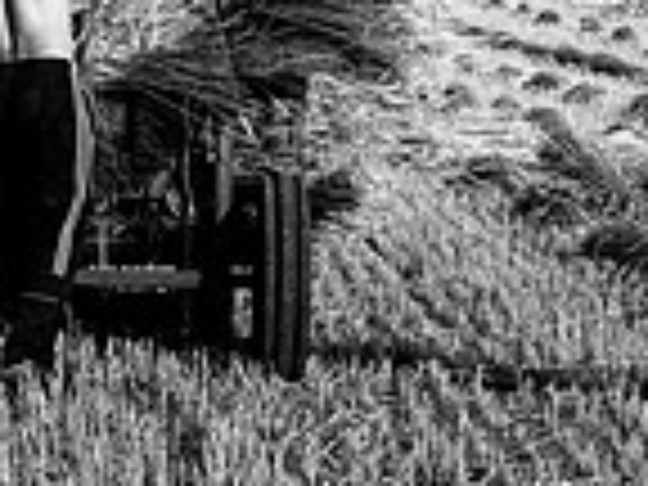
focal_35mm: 186
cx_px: 360
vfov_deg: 7.9
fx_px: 3482
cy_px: -182
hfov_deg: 10.6
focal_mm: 48
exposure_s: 1/1250
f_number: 5.6
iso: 64
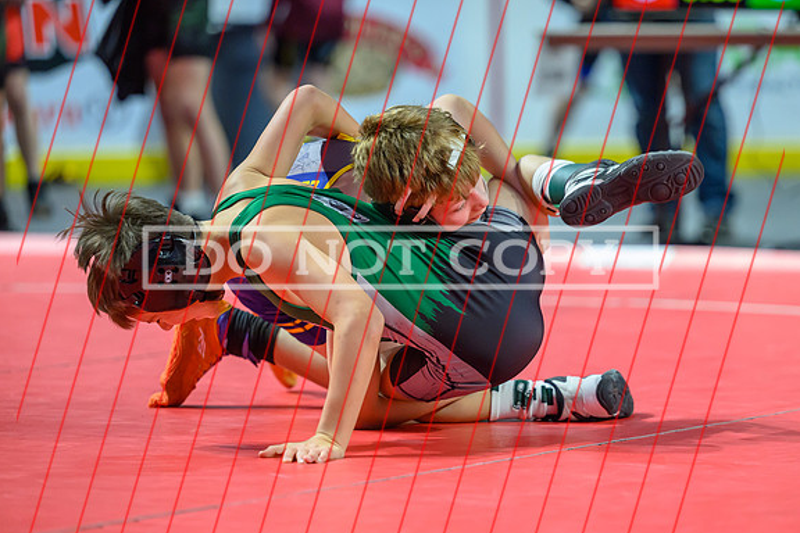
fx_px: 4711
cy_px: 282
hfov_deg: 9.7
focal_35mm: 212
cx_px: 473
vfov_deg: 6.5
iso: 4000
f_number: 2.8
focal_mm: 160
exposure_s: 1/800
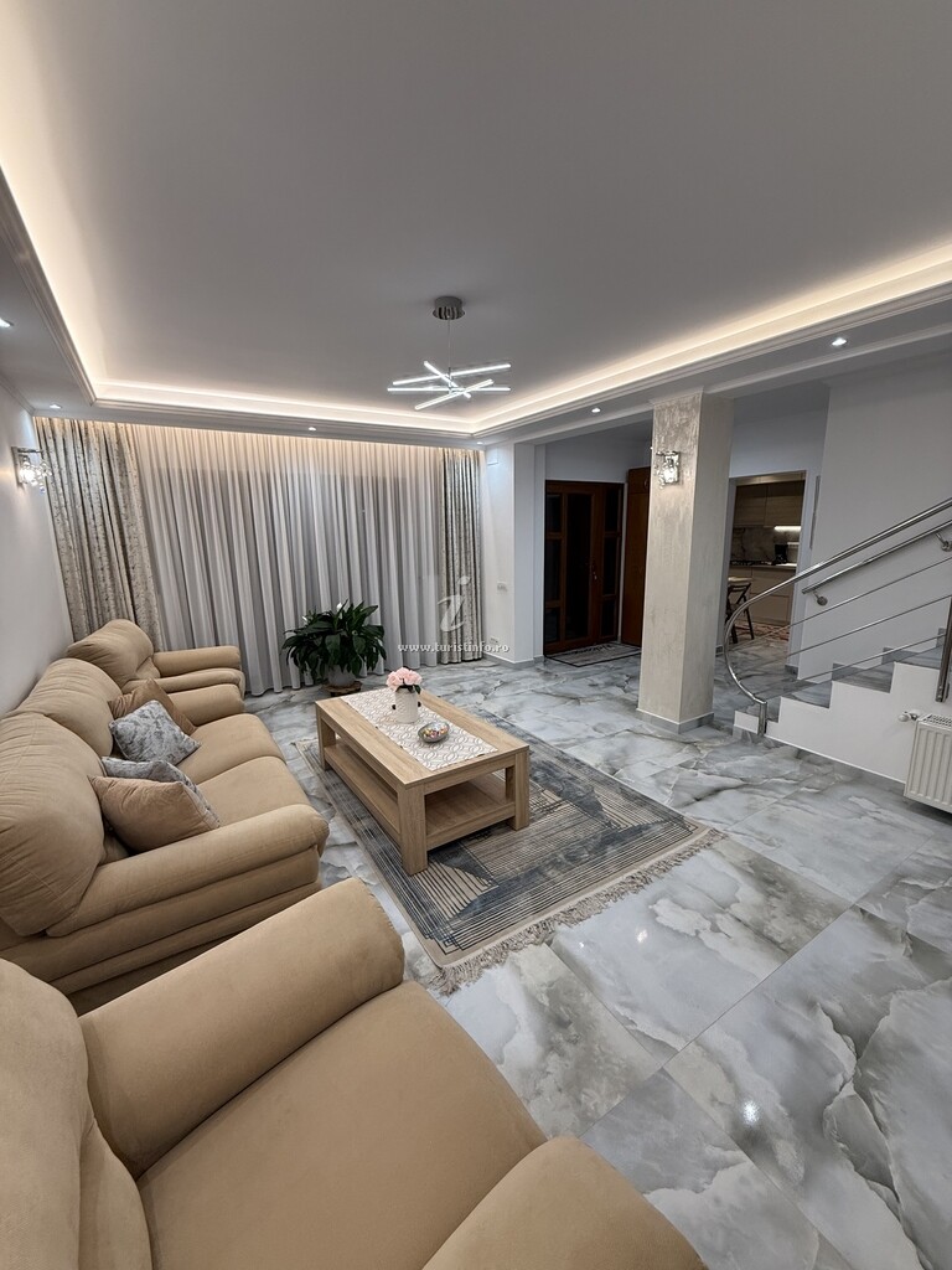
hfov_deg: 85.7
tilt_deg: -10.6
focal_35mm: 14
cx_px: 476
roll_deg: +1.0
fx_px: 513
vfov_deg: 102.1
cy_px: 635
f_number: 2.2
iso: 125
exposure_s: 1/100
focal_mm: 2.22
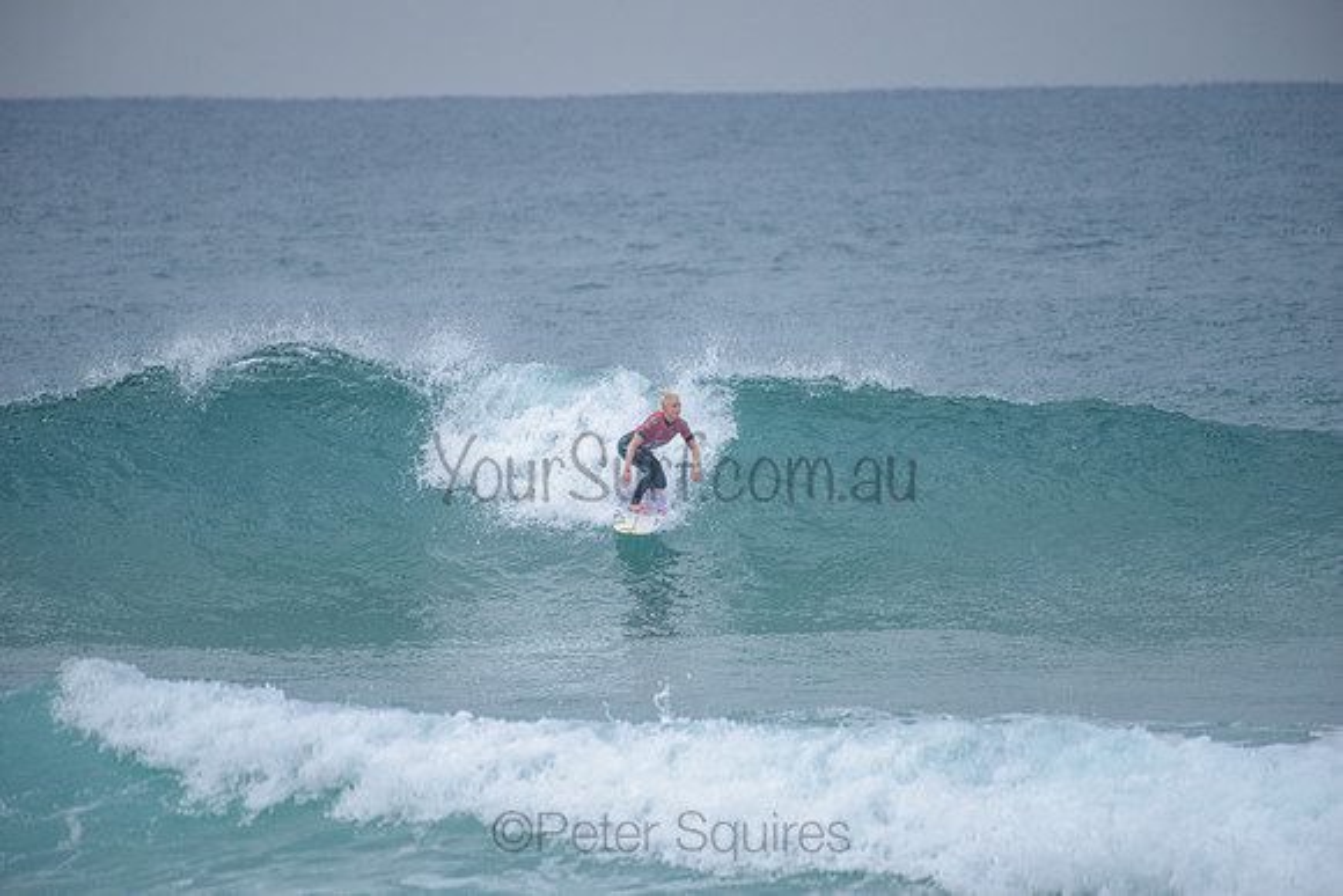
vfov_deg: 2.8
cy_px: 448
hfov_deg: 4.1
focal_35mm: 500
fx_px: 18656
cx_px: 672
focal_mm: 500
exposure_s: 1/2000
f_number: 5.6
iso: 360
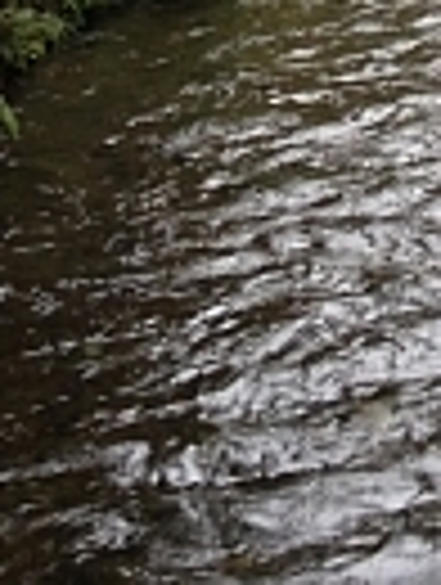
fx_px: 2726
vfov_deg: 11.3
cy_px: -504
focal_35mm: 161
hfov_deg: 9.2
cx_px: 392
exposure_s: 1/20
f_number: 2.4
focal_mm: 4.28
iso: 80
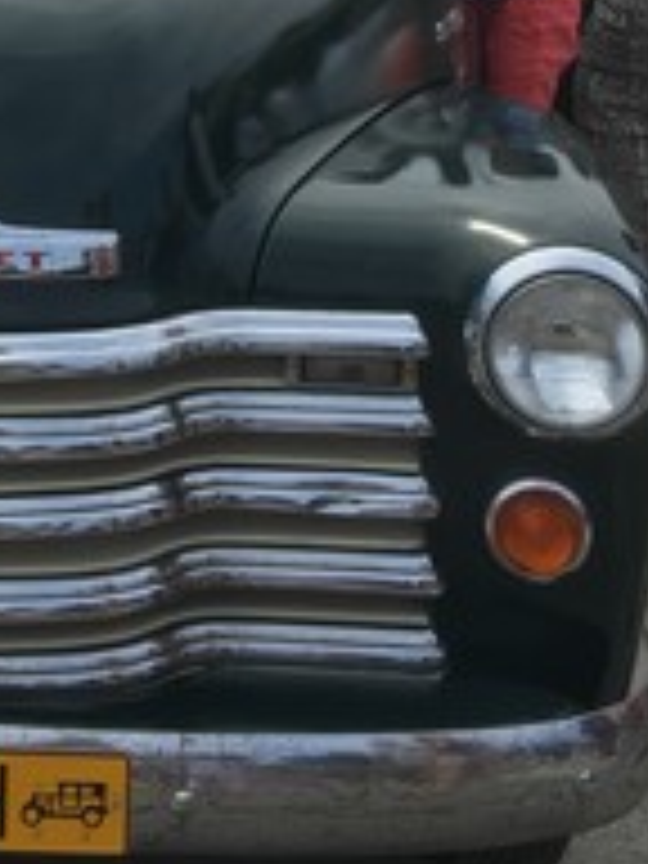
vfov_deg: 22.1
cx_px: 32
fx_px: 2072
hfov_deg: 17.4
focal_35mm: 83
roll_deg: -1.4
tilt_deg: -4.1
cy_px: -117
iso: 25
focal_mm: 4.15
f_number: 2.2
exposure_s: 1/1221
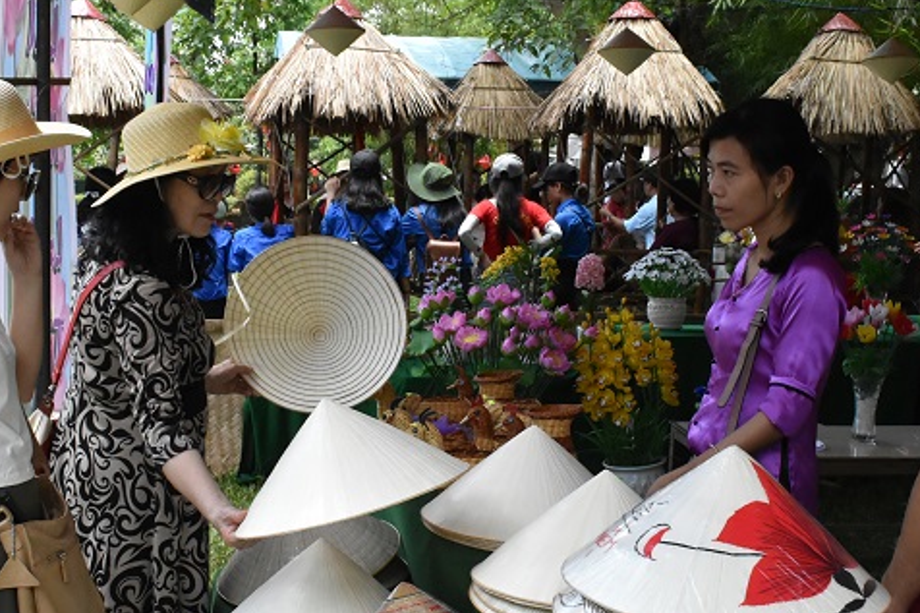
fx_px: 1328
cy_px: 385
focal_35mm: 52
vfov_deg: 25.9
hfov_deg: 38.2
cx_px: 443
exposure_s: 1/800
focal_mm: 22
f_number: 14
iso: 3200
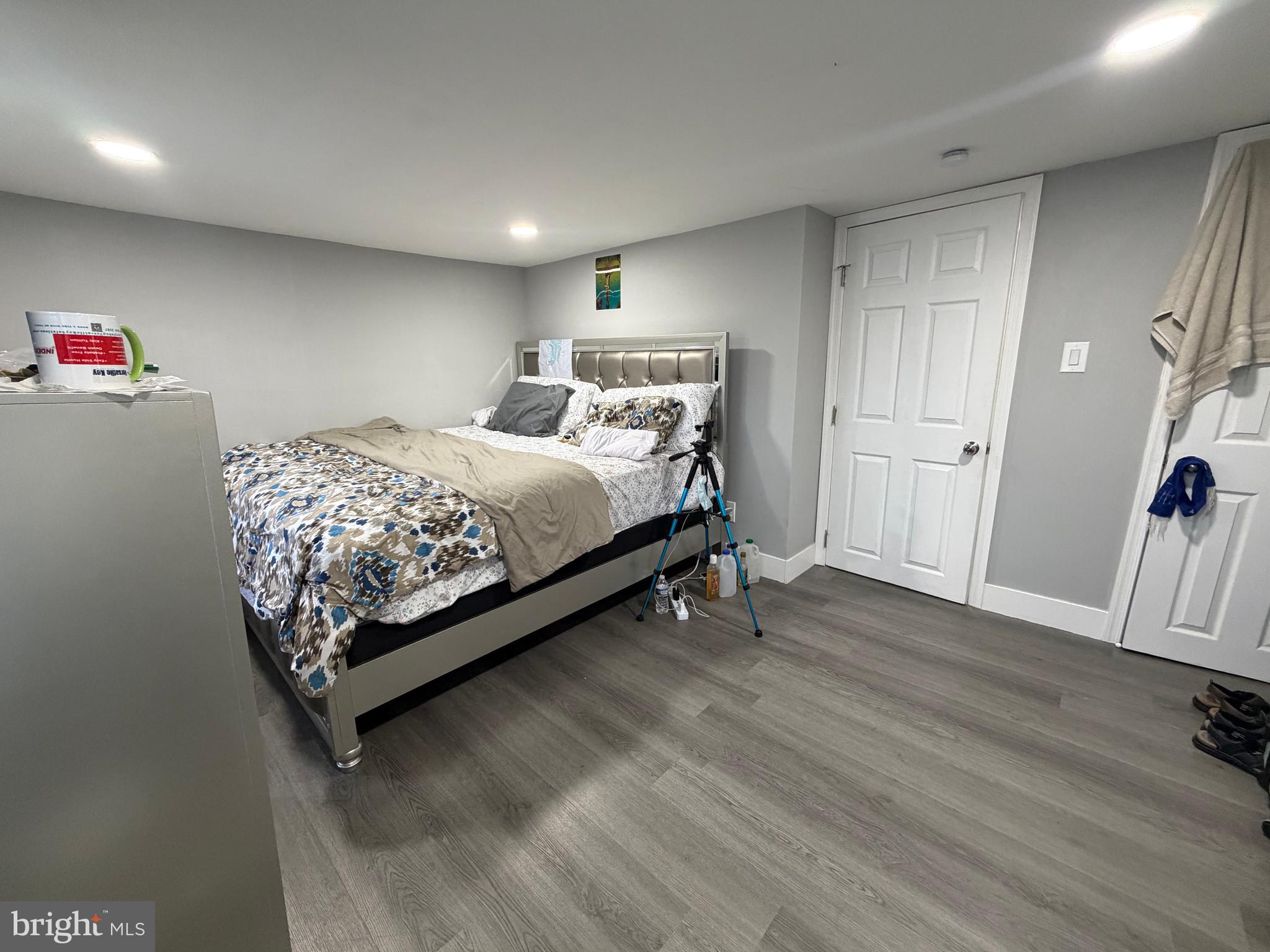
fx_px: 514
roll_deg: +1.6
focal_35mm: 14
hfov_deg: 102.1
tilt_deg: -13.4
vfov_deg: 85.7
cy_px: 476
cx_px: 635
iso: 320
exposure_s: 1/70
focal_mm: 2.22
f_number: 2.2
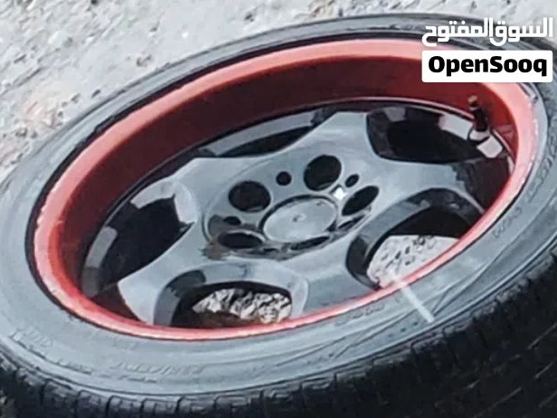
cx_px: 286
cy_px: 213
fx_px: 434
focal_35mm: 27
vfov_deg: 51.4
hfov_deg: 65.3
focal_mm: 4.3
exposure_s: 1/60.2
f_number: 2.4
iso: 200
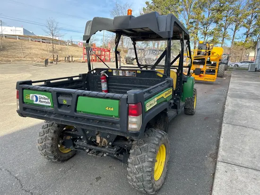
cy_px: 98
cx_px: 130
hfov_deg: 67.3
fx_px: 195
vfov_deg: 53.1
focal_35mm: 26
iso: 50
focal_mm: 5.7
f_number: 1.5
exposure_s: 1/1183
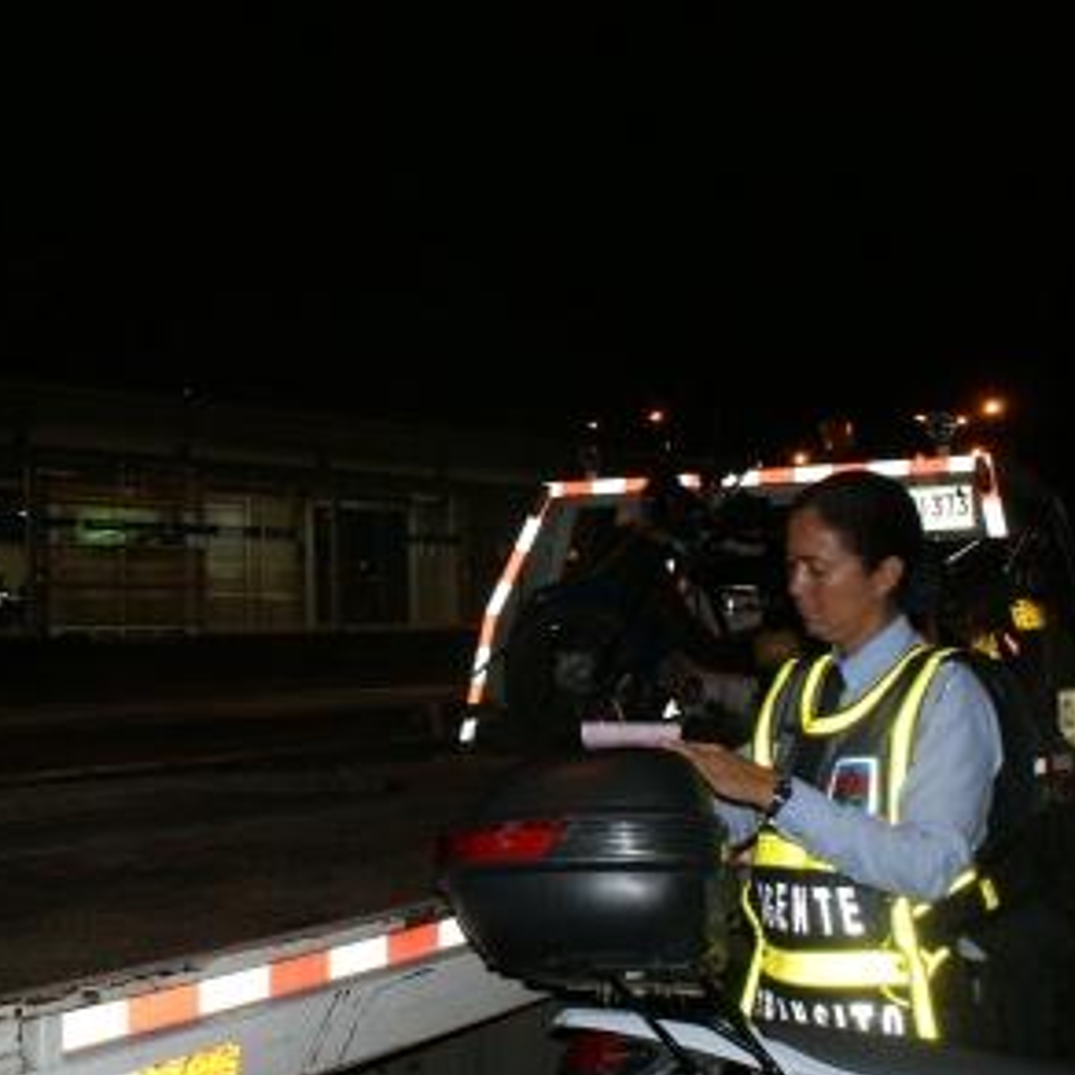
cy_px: 547
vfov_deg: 39.2
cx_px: 331
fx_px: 1511
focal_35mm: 43
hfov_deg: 38.6
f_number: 5.6
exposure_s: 1/60
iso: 400
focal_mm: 22
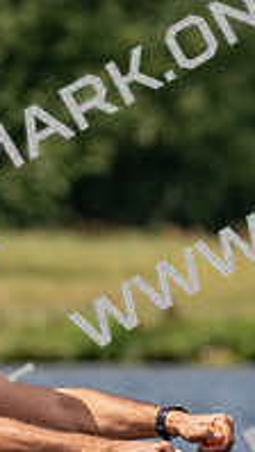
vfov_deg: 2.5
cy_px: 385
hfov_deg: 1.4
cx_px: -96
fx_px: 10273
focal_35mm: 855
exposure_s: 1/1600
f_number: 5.6
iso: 250
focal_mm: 280
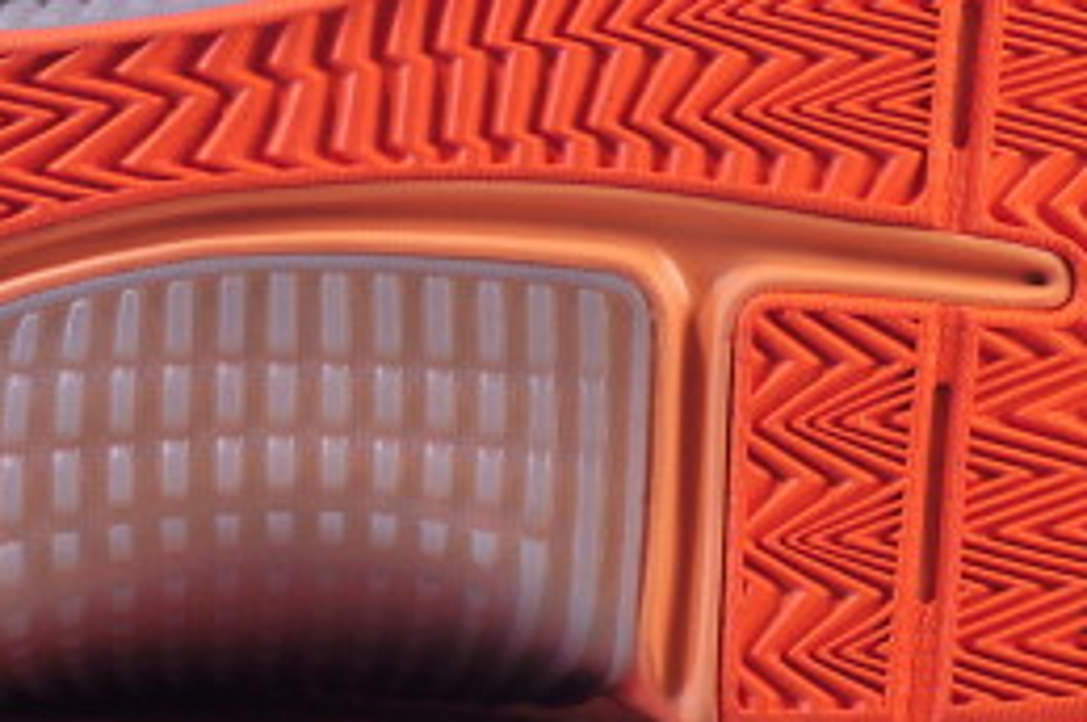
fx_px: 6996
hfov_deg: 8.9
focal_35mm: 232
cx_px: 315
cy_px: -103
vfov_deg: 5.9
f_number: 2.8
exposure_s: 1/250
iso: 250
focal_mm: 50
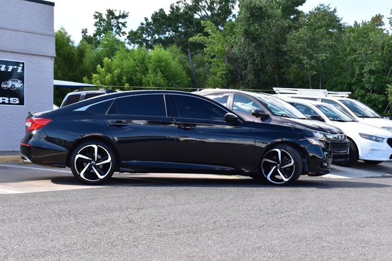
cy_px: 130
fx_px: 620
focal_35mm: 57
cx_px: 196
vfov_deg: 23.8
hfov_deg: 35.1
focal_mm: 38
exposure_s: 1/200
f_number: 10
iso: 400
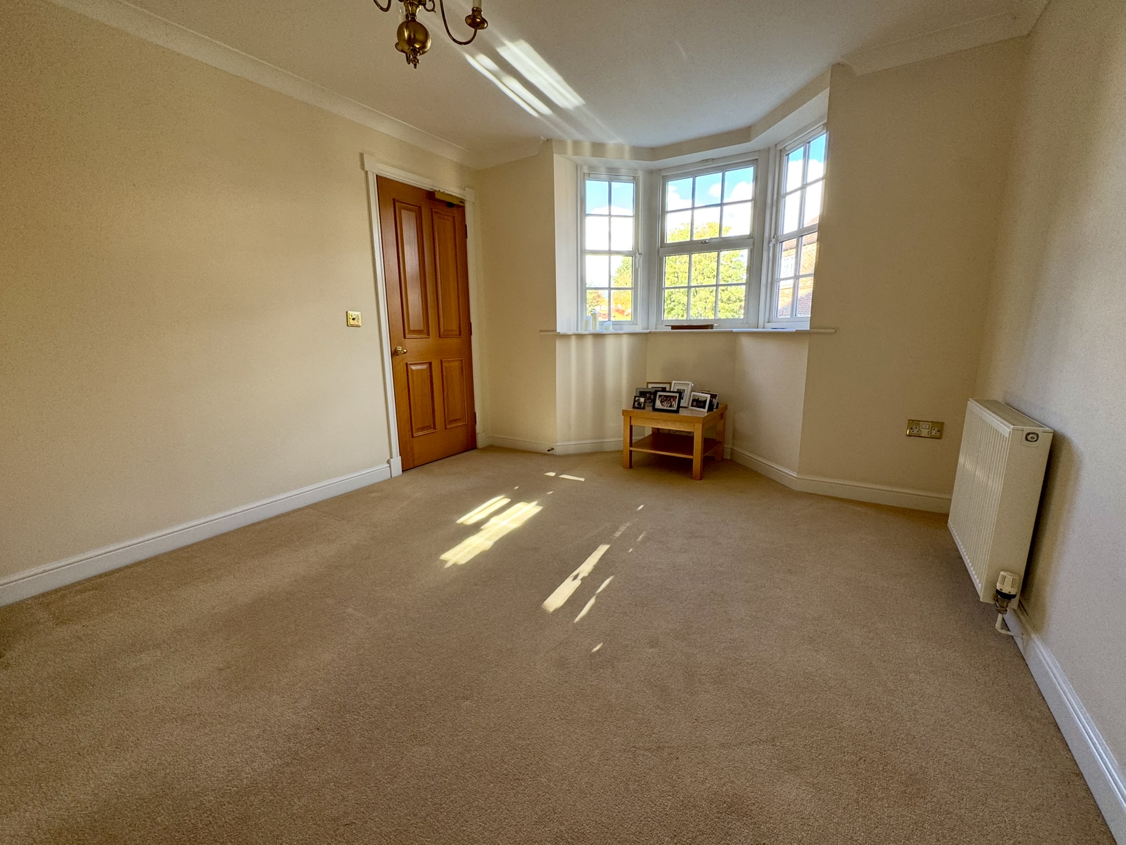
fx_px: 455
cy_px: 422
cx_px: 563
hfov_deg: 102.1
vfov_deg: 85.7
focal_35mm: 14
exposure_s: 1/99
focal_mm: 2.22
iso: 125
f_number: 2.2
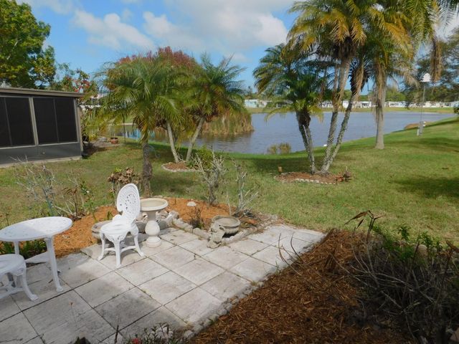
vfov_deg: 58.9
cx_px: 230
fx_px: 305
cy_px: 172
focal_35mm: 23
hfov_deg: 73.9
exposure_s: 1/640
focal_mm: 4
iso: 125
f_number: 6
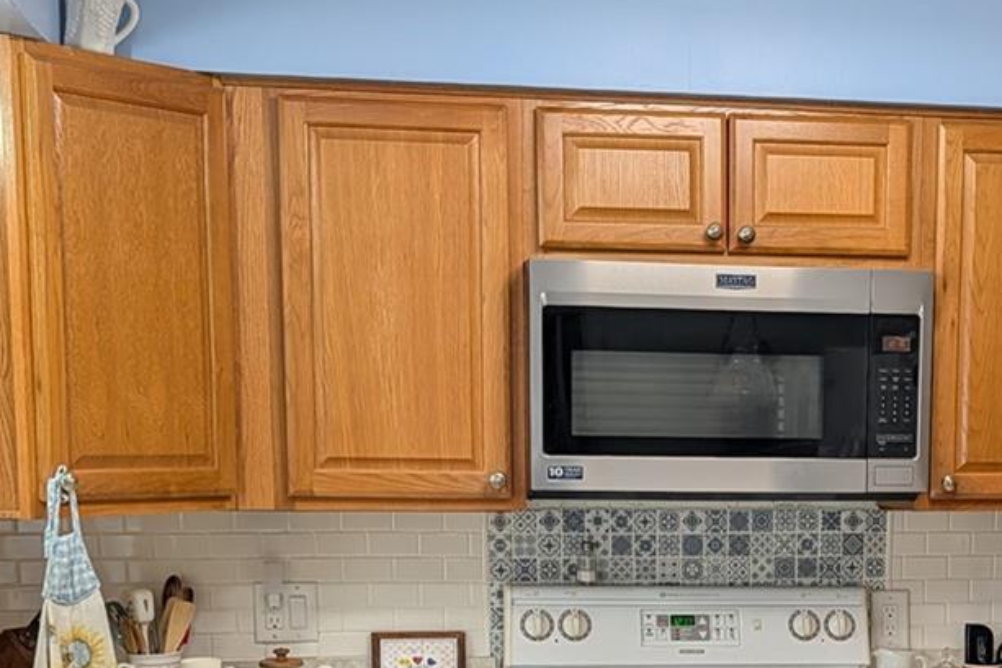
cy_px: 684
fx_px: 1809
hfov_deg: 30.5
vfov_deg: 20.2
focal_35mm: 65
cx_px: 740
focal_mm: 6.9
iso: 37
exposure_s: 1/120
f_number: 1.68
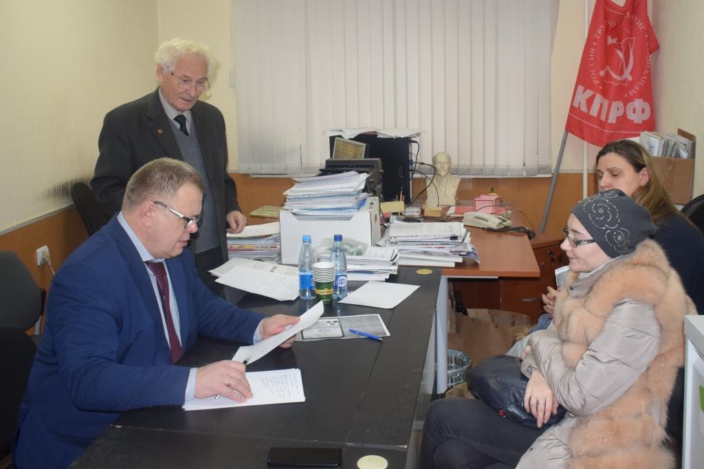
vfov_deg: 43.6
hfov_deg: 61.9
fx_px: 587
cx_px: 352
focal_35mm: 30
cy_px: 234
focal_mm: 20
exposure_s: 1/80
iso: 800
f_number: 4.5
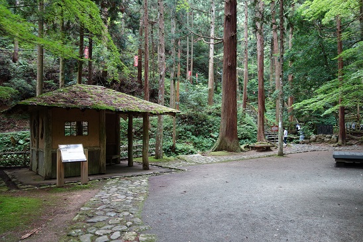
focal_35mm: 28
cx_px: 182
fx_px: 282
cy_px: 121
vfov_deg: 46.4
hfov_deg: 65.5
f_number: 1.8
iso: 400
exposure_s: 1/200
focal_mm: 10.4
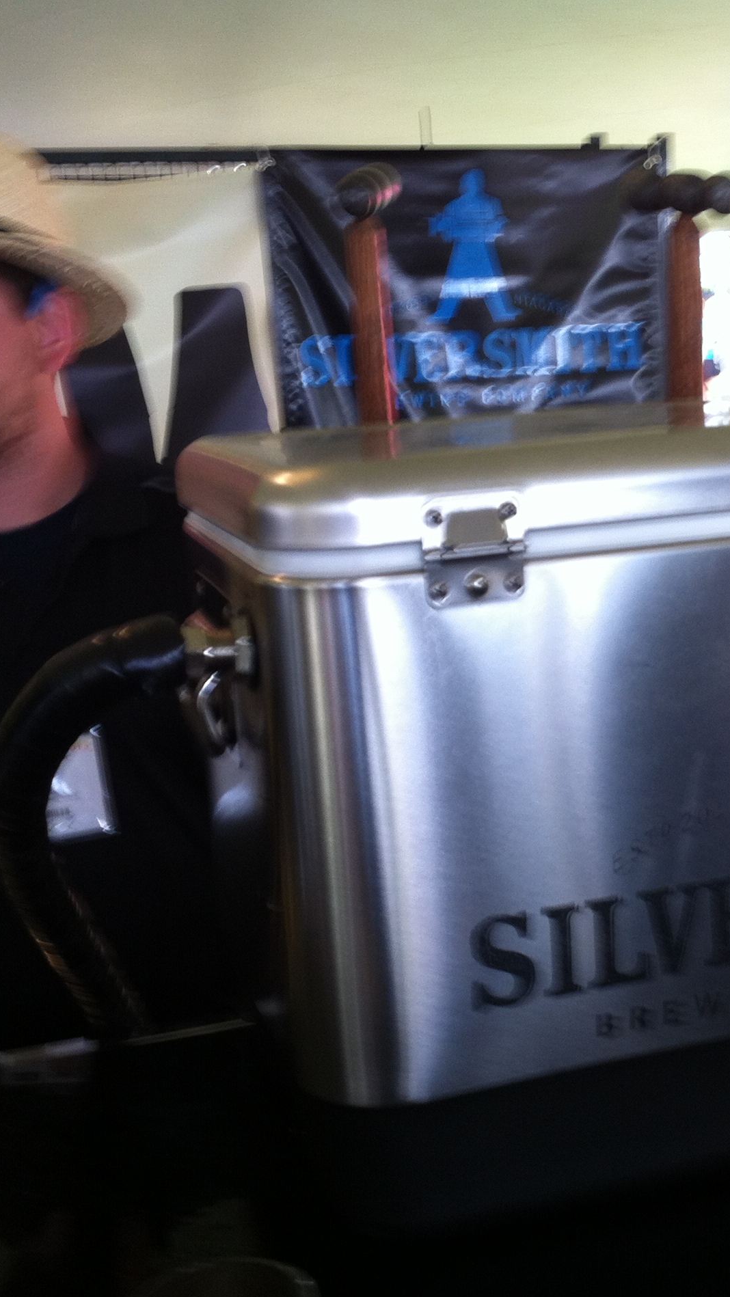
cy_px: 650
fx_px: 1789
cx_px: 565
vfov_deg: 39.9
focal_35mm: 52
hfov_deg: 22.8
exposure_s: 1/20
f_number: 2.8
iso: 80
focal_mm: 3.85
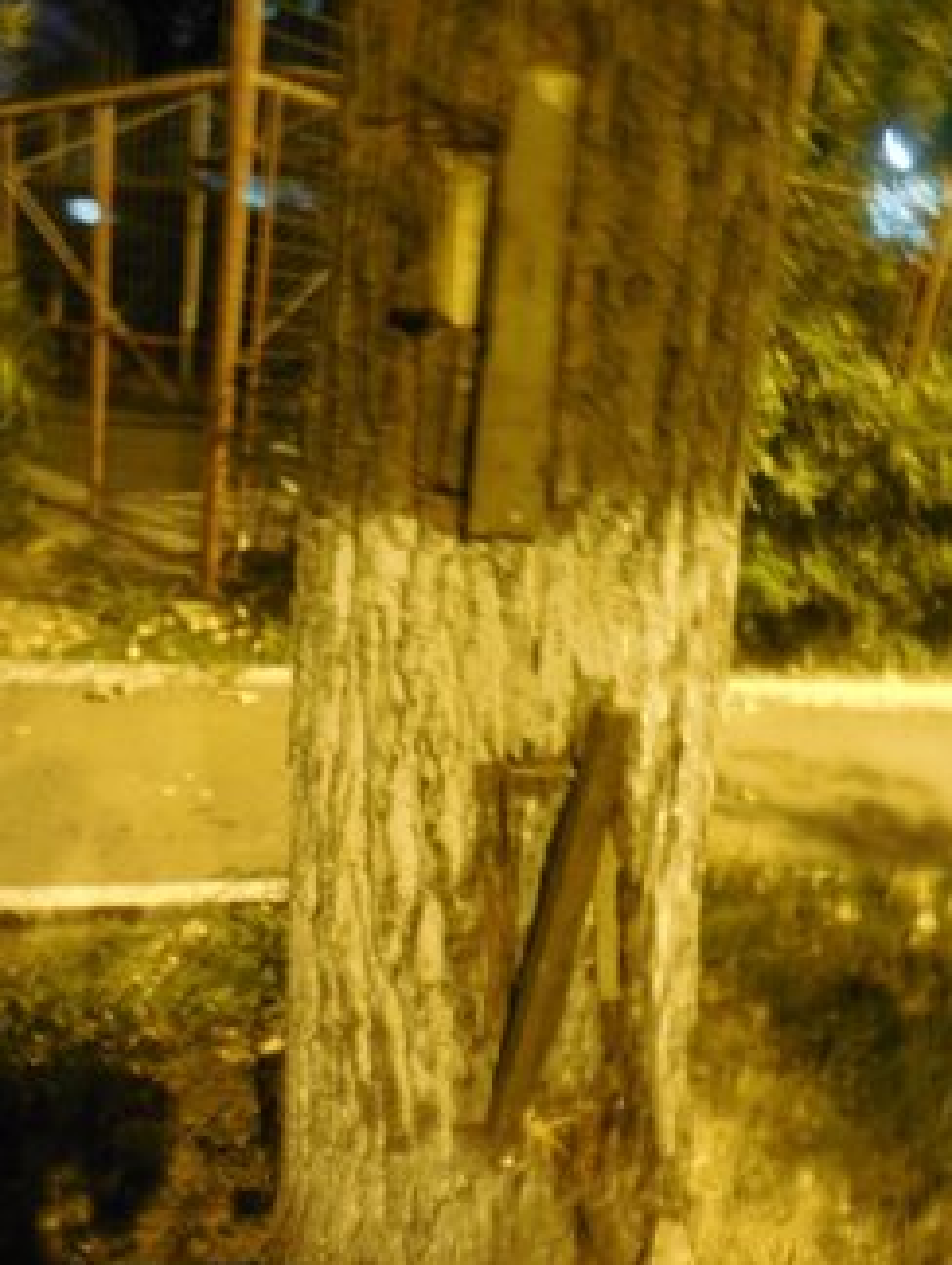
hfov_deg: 51.5
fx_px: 987
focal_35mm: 27
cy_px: 609
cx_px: 482
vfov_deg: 65.2
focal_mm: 4.5
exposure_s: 1/2.5
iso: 800
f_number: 3.3
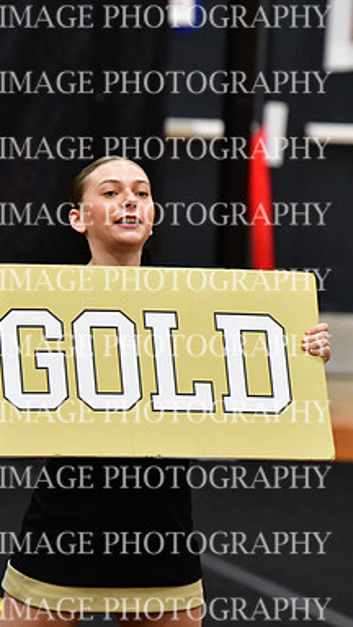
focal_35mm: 427
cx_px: 95
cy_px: 313
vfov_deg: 5.1
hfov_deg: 2.8
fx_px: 7105
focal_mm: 180
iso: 4000
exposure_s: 1/500
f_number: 4
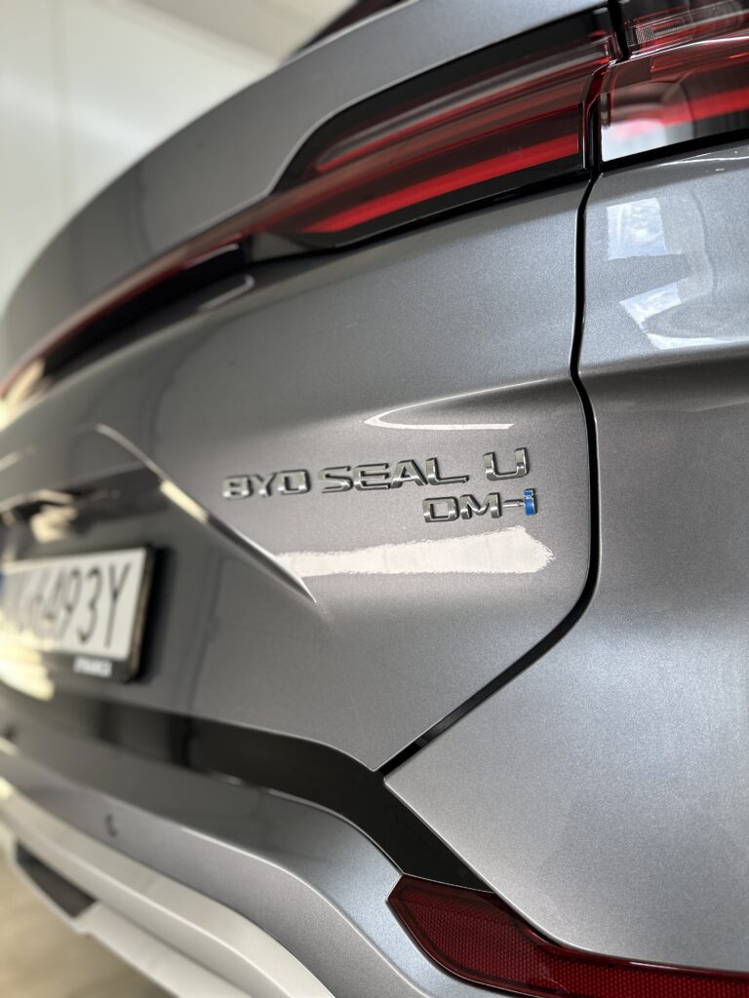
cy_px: 499
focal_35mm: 24
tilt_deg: +2.9
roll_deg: +6.4
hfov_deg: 56.8
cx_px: 374
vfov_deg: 71.6
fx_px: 692
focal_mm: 6.86
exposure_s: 1/121
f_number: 1.78
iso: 80
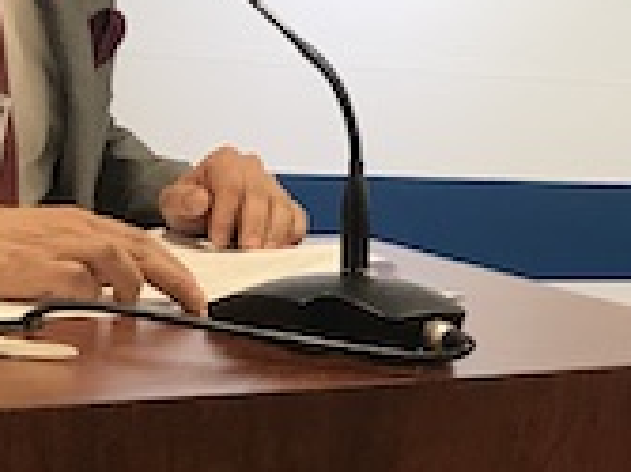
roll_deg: -6.1
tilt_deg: -8.2
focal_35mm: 134
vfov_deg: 11.0
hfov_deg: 14.2
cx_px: 812
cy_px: 355
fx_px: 2441
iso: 32
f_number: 1.8
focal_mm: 3.99
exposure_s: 1/30
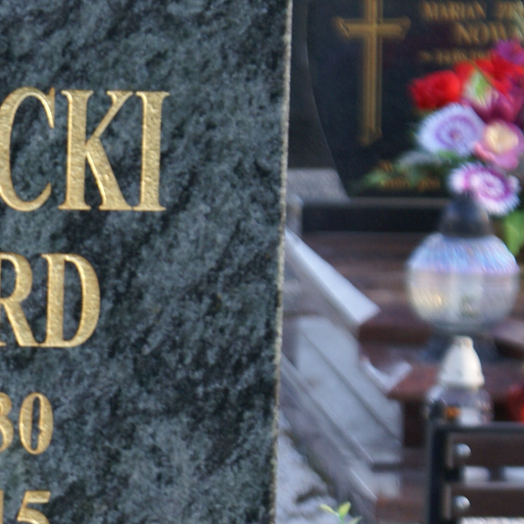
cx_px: -168
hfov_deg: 5.4
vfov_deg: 5.5
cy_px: 240
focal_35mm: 321
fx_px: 5497
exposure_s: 1/125
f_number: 5.6
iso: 200
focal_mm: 70
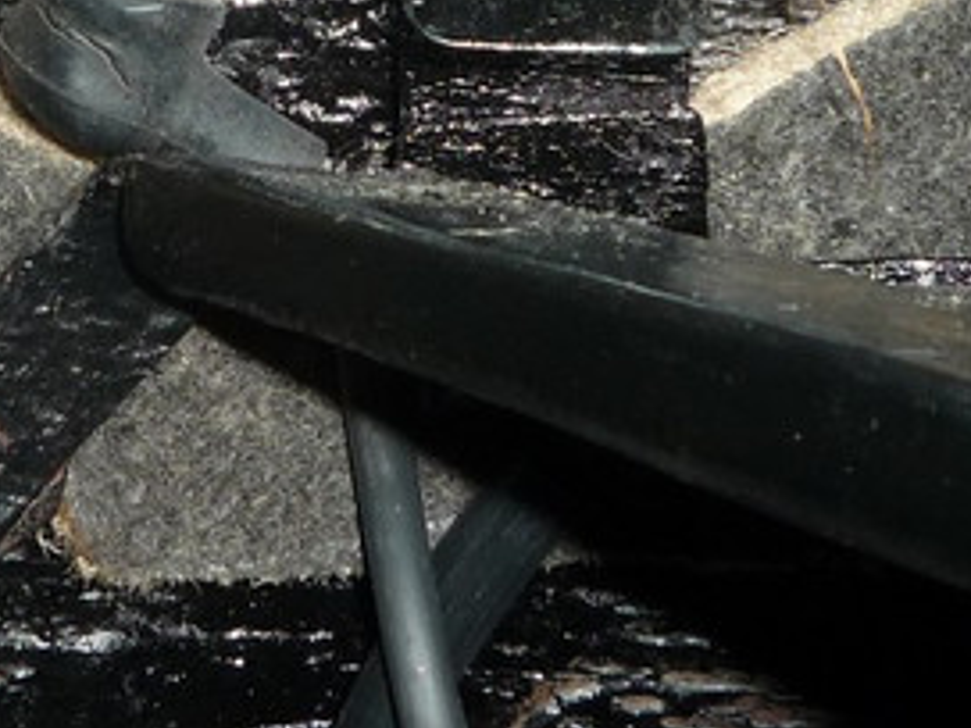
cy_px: 103
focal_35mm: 98
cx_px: 255
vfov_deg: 15.0
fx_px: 2749
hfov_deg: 19.9
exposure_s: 1/30
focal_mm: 4.4
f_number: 4
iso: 100
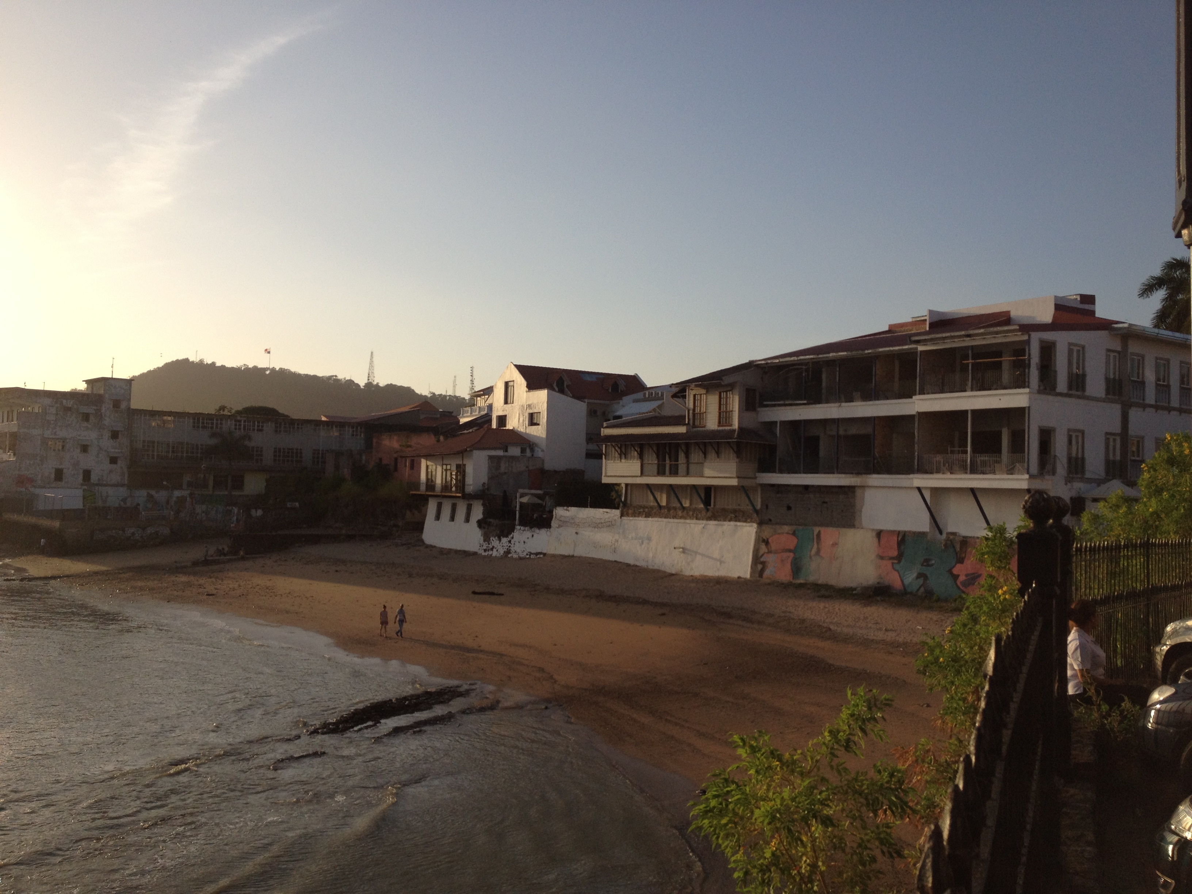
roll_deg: -0.9
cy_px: 447
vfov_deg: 40.7
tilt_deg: -0.8
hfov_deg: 52.6
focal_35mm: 35
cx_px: 596
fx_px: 1205
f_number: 2.4
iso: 50
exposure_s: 1/2045
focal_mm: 4.28
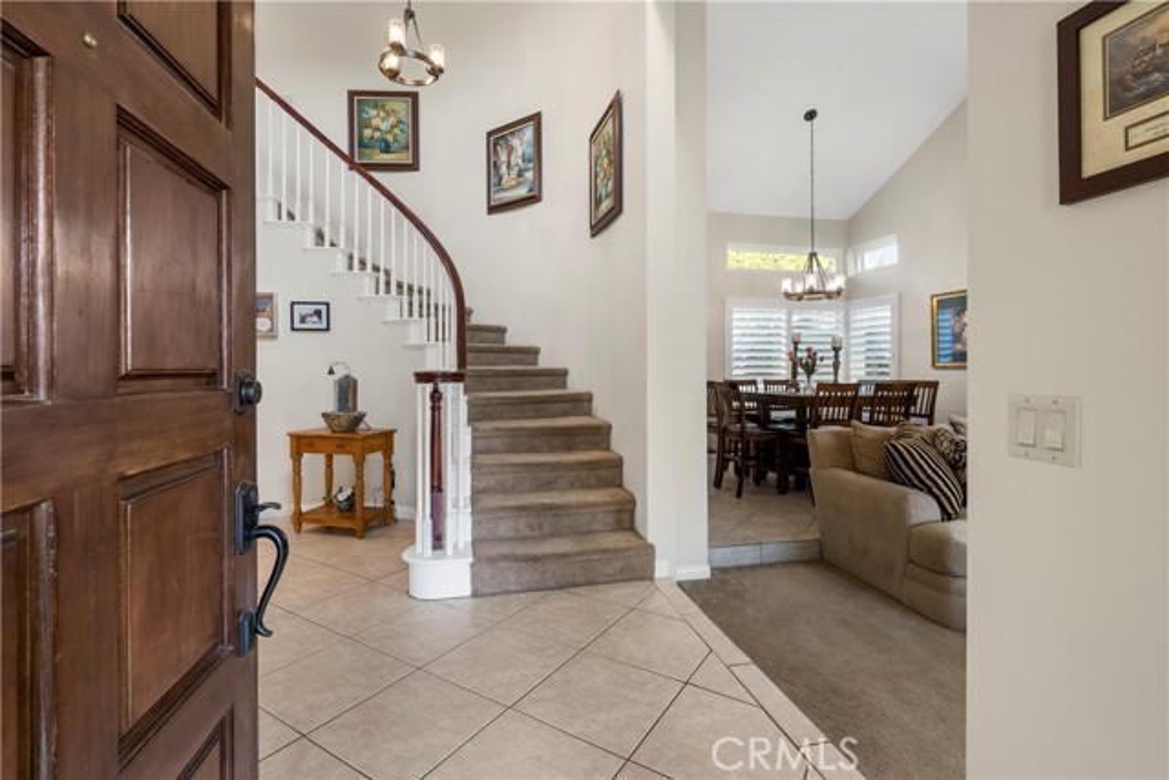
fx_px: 520
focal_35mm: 16
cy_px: 390
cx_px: 584
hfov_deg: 96.7
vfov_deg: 73.8
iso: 250
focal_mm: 16
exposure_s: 1/6
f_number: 6.3
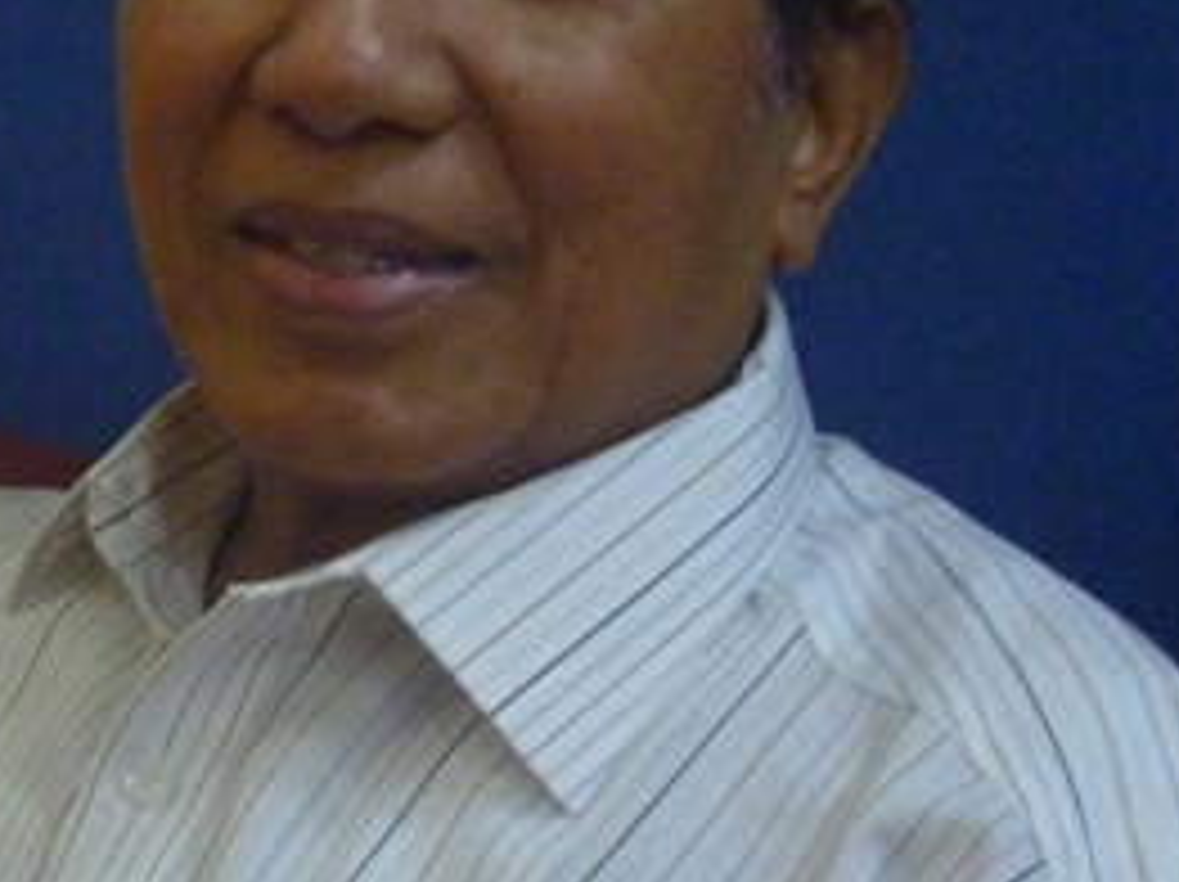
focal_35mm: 107
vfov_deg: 13.8
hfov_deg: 17.9
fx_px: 3641
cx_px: -50
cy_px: 585
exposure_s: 1/8
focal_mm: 6.3
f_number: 3.5
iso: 400
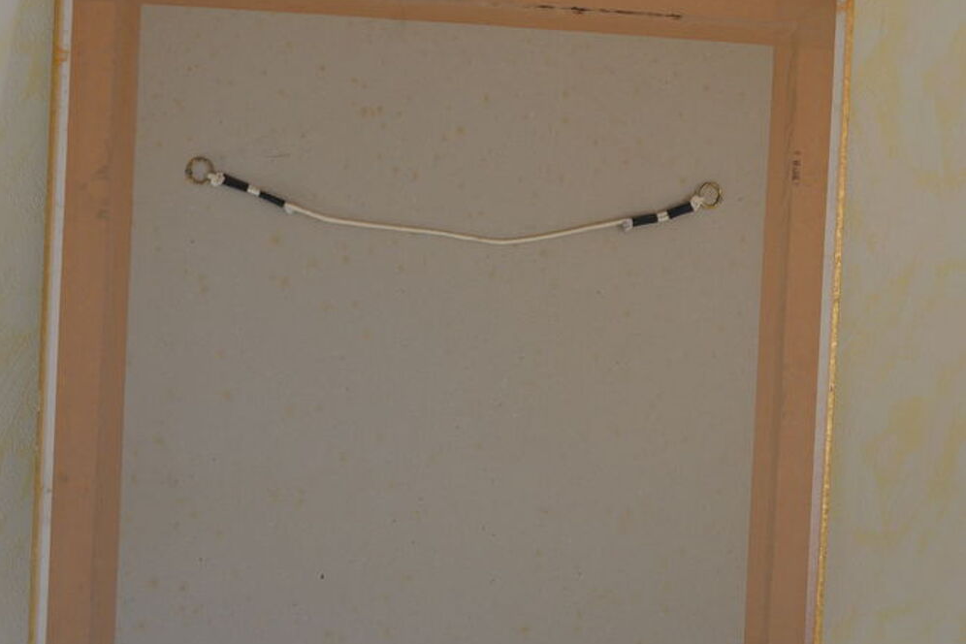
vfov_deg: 23.8
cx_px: 482
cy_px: 235
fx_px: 1523
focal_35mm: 57
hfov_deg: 35.2
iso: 400
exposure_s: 1/100
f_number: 5
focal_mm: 25
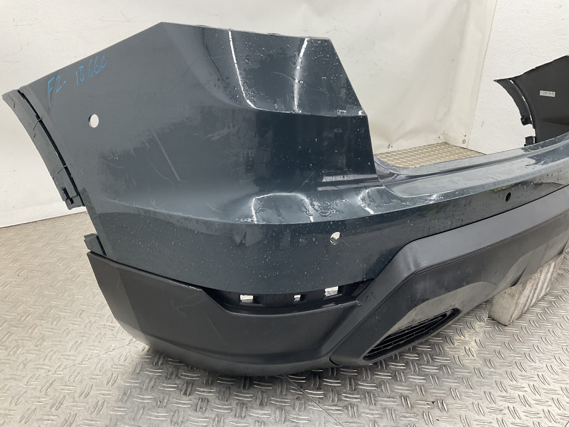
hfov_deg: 61.7
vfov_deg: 48.2
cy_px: 214
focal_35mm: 29
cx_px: 284
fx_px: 477
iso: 50
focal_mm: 3
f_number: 1.8
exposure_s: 1/100
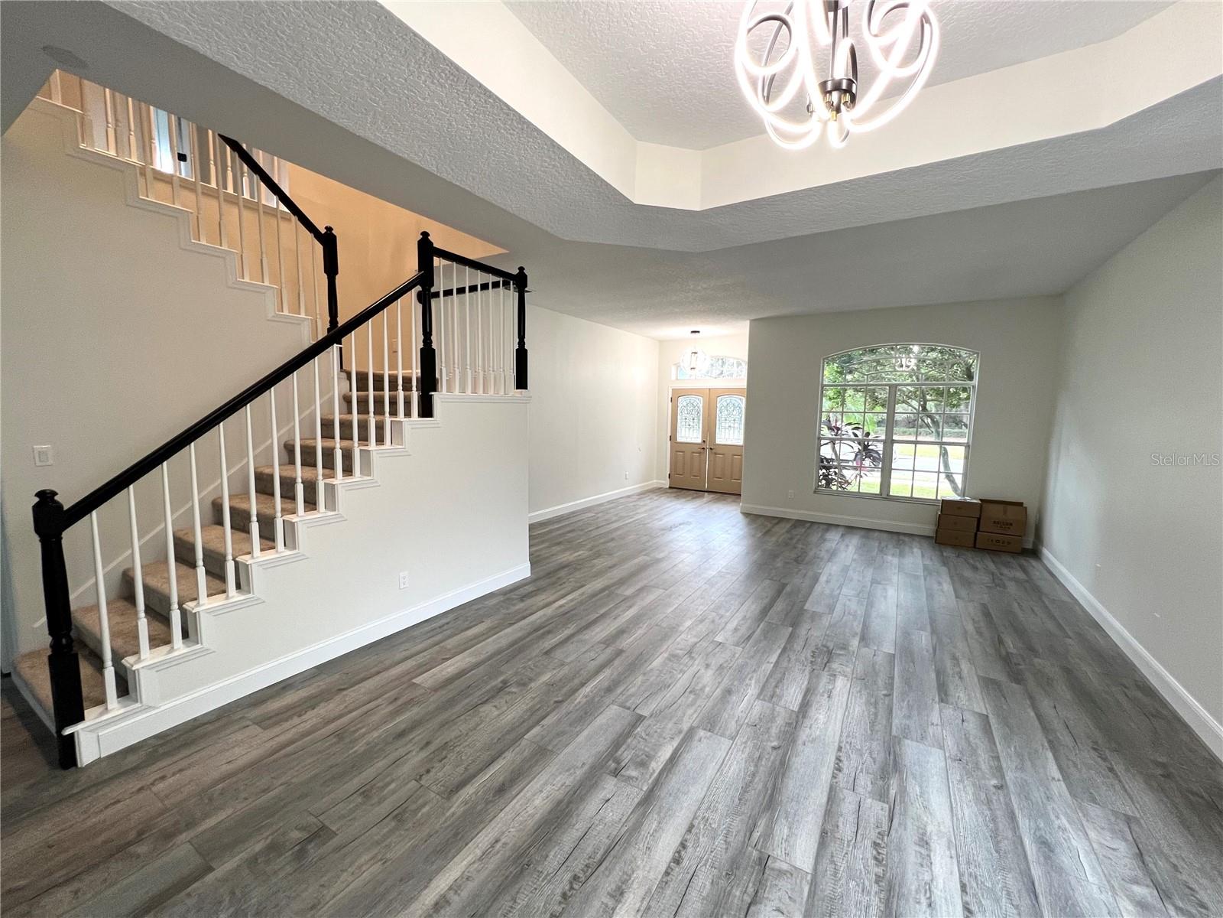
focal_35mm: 13
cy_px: 459
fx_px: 459
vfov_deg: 89.9
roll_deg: -0.7
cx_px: 612
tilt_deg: -5.9
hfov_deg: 106.2
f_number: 1.8
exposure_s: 1/120
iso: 200
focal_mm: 1.57
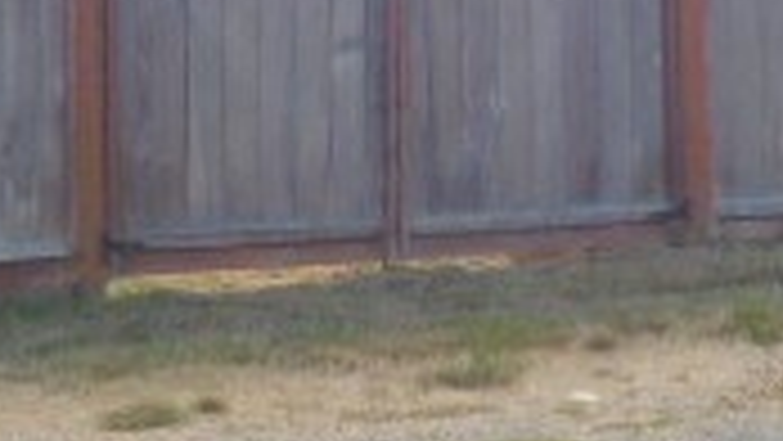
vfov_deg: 8.2
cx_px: 360
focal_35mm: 144
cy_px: -324
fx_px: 2991
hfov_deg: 14.9
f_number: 3.5
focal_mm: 6.3
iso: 125
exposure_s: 1/320
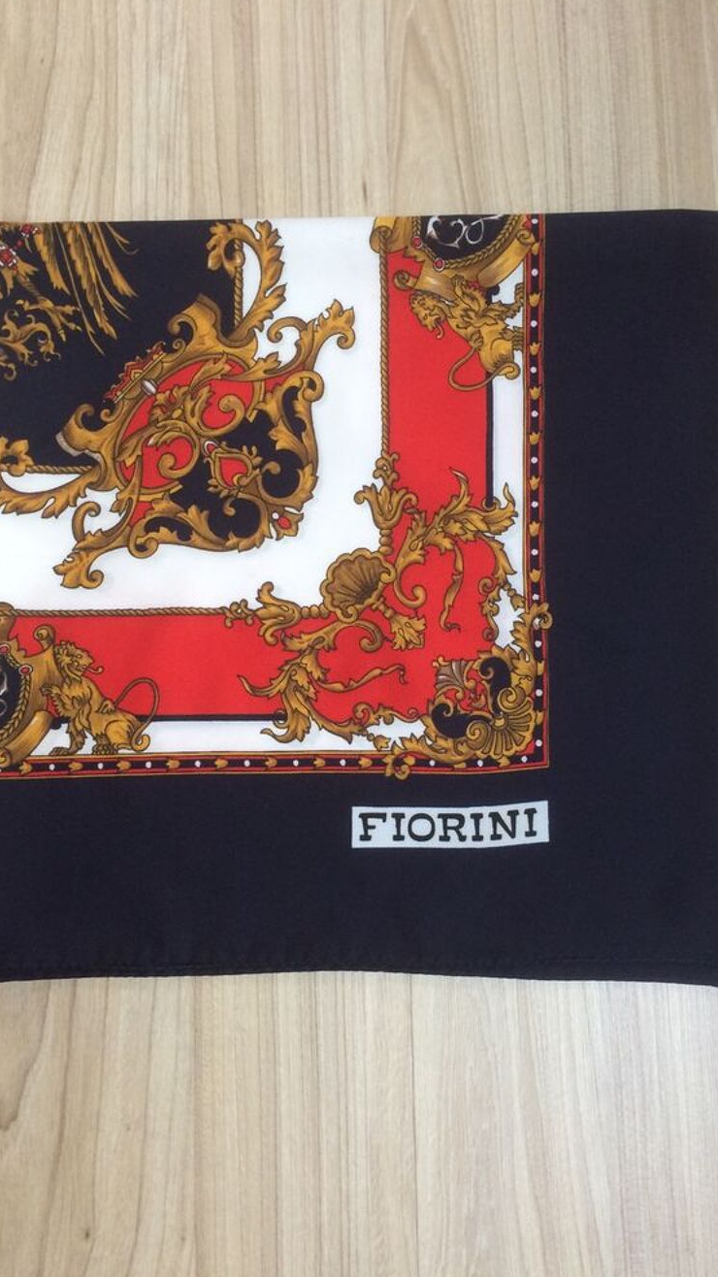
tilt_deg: -83.4
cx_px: 390
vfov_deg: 61.0
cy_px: 636
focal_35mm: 32
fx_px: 1083
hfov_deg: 36.6
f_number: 2.2
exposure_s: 1/33
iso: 64
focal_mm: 4.15
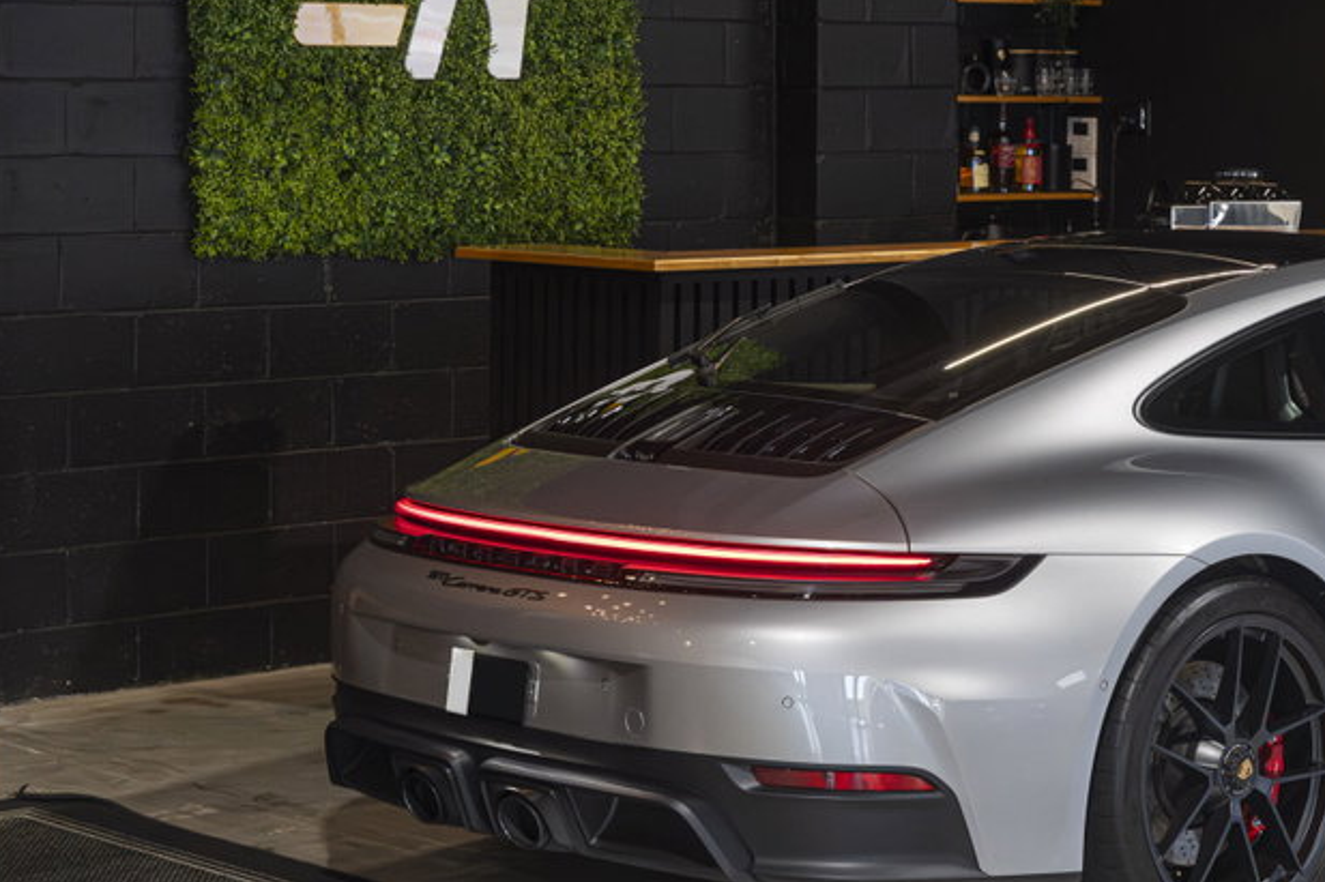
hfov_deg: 22.4
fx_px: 3293
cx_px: 1082
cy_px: 312
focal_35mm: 89
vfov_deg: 15.2
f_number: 5
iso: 6400
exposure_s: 1/60
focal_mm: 53.9
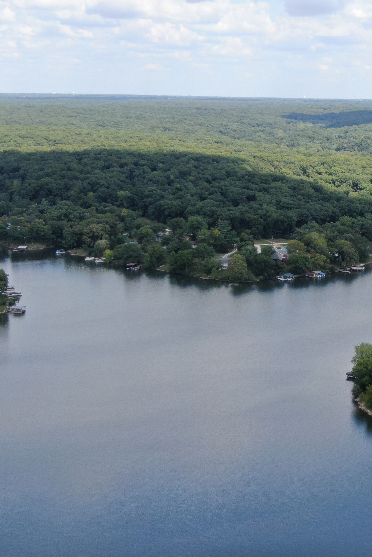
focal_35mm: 67
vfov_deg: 30.1
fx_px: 1038
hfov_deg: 20.0
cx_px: 317
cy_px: 279
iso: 100
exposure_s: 1/400
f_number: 3.8
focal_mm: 8.6
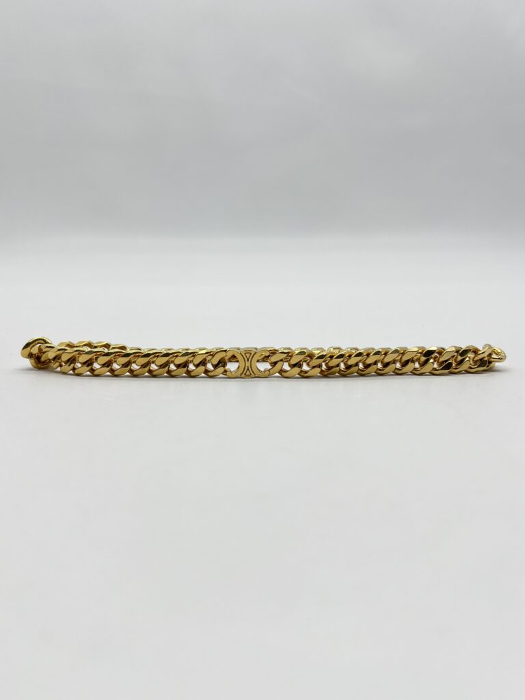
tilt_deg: -10.6
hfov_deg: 53.1
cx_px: 262
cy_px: 350
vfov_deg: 67.3
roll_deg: -0.1
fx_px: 526
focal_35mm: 26
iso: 40
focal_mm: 5.7
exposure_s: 1/255
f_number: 1.5
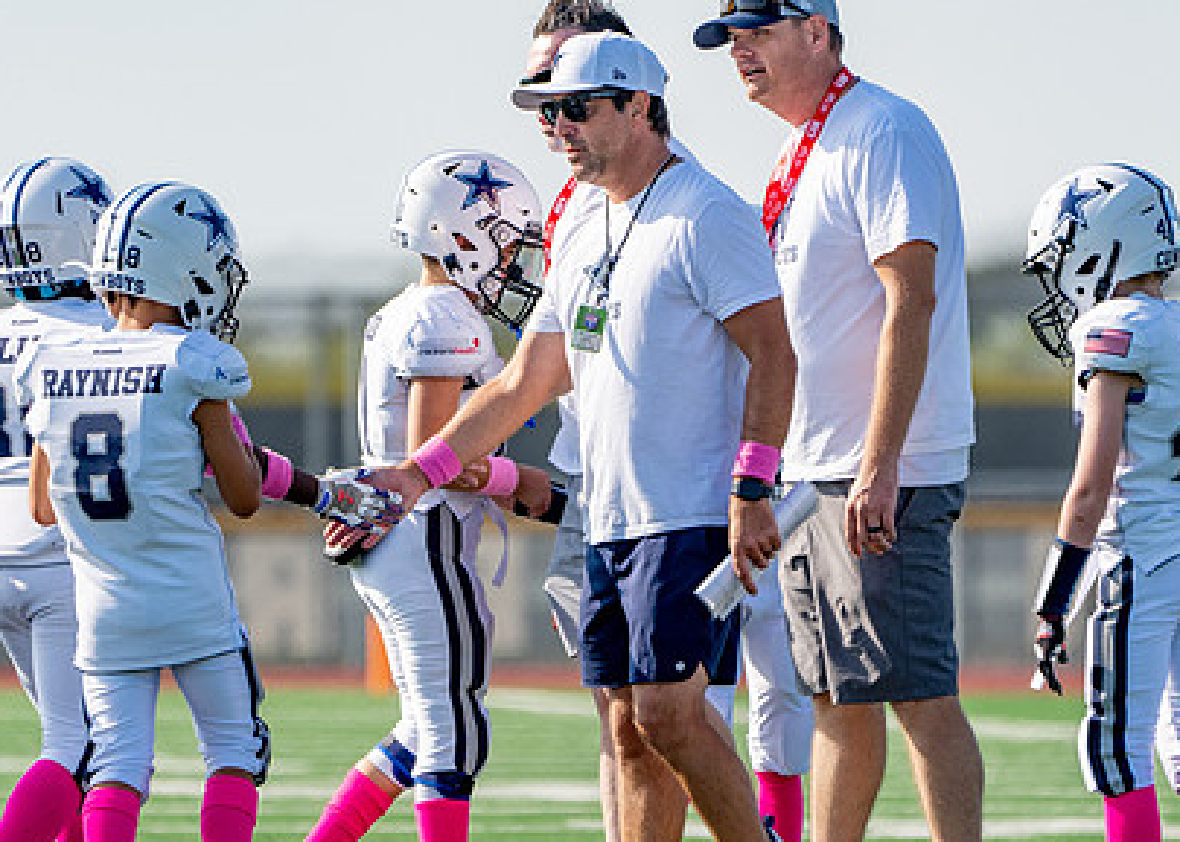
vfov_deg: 2.4
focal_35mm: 596
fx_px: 19967
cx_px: 548
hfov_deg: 3.4
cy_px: 481
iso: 320
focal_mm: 397
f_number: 5.6
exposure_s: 1/1250
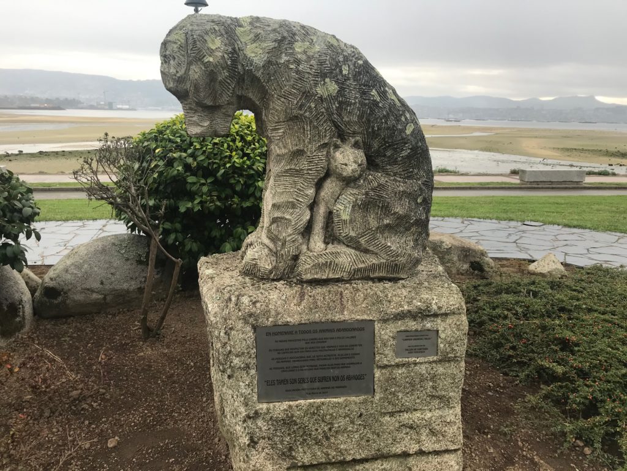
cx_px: 314
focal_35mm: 28
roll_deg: -1.8
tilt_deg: -12.4
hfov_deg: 63.4
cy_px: 236
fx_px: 507
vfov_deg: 49.7
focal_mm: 3.99
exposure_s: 1/479
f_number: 1.8
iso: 20
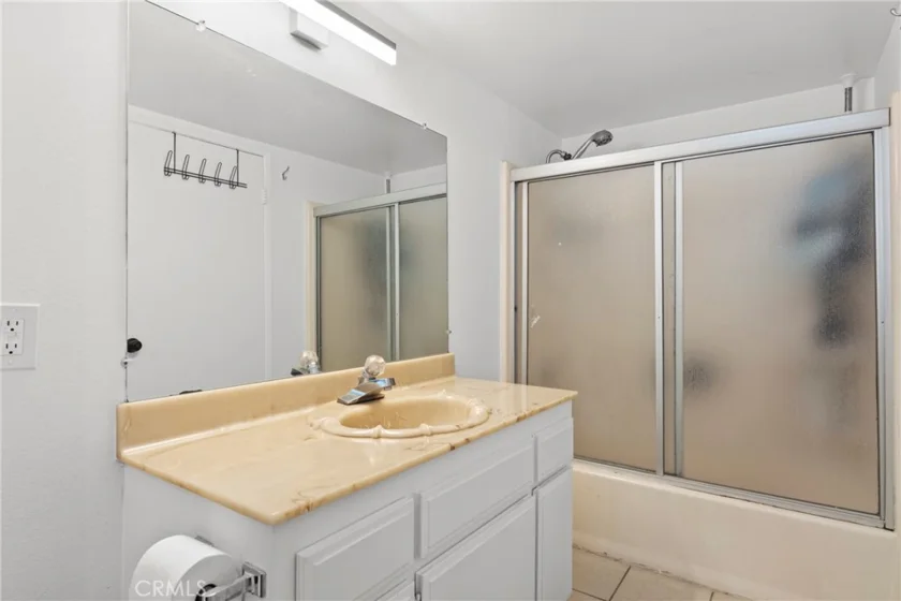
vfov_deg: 61.9
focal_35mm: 20
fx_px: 501
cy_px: 300
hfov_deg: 84.0
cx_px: 450
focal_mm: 20
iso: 250
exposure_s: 1
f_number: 8
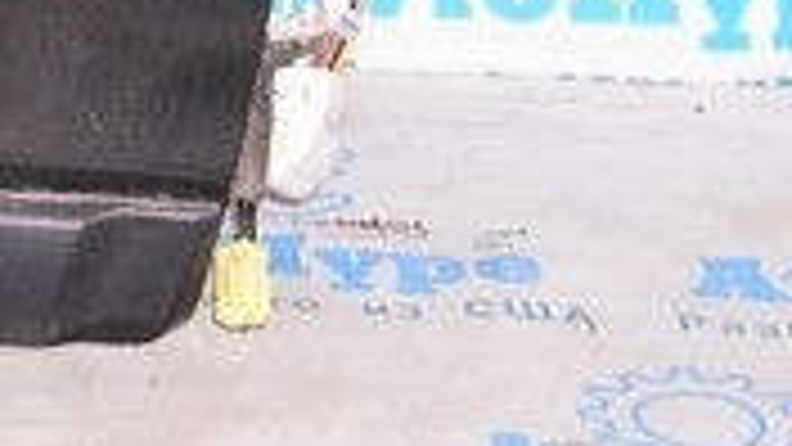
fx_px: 3444
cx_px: -1152
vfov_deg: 6.6
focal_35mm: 164
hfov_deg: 10.9
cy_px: -1020
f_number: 8
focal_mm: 18
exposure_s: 1/160
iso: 1600
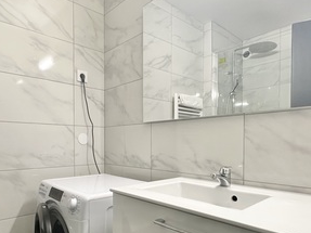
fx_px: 233
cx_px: 140
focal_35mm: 26
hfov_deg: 67.2
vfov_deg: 52.3
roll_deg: +0.4
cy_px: 151
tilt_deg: -1.2
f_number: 2.2
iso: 320
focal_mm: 2.22
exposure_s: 1/50
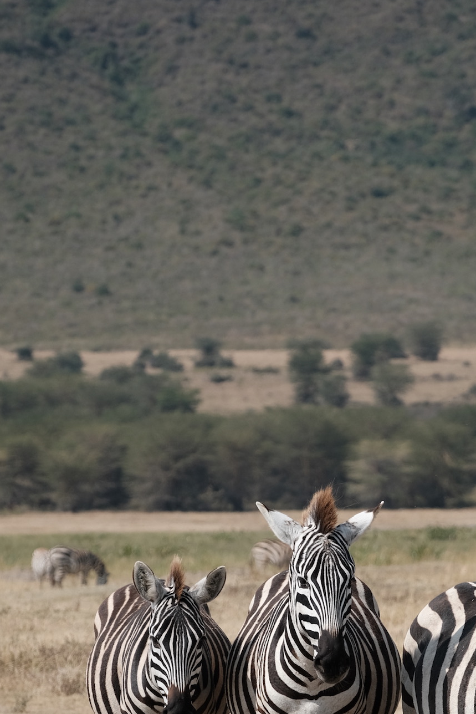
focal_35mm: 263
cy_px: 580
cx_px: 346
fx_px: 5214
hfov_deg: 5.2
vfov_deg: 7.8
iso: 200
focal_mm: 97.9
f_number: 4.5
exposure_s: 1/1600
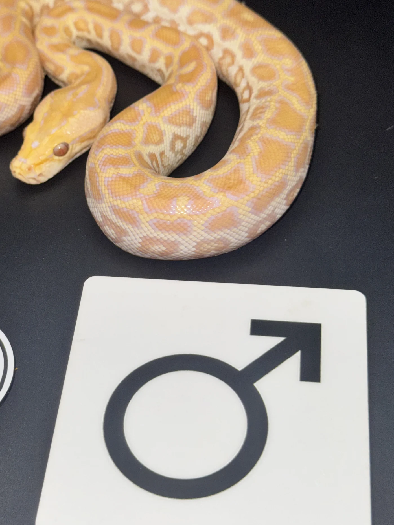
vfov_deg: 29.4
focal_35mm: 66
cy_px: 235
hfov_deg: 22.2
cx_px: 131
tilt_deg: -50.3
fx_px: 1002
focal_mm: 6.76
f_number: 1.78
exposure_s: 1/420
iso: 50
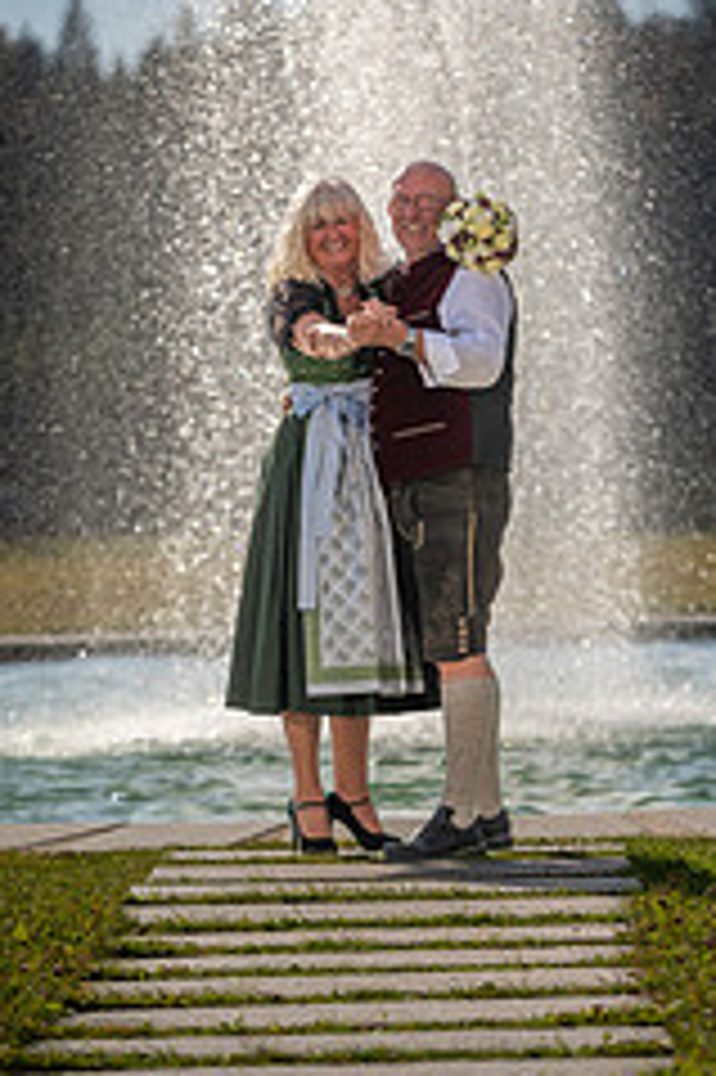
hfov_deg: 5.8
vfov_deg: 8.8
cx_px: 448
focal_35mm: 235
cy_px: 383
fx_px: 7020
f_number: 2.8
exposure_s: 1/4000
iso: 100
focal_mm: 125
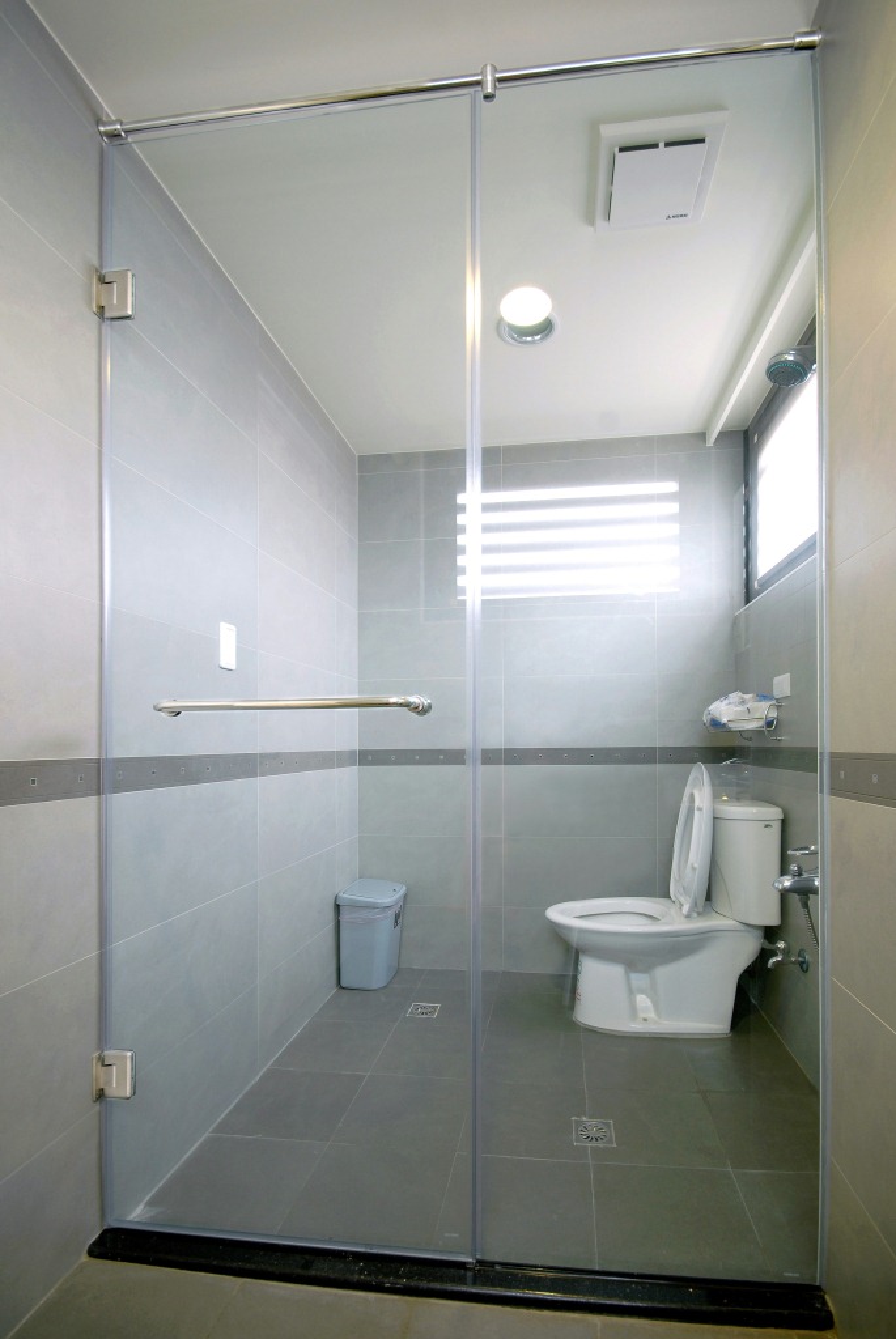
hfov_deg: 77.5
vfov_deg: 100.3
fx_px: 559
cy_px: 670
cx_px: 448
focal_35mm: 15
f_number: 8
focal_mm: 10
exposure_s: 1
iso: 100
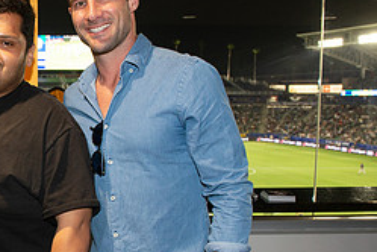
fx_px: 586
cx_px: -17
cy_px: 156
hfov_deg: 32.2
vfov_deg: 24.1
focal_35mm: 56
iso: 640
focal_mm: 24
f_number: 6.3
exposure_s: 1/60
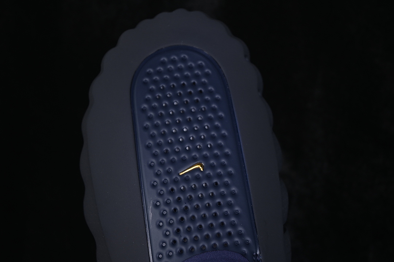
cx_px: 197
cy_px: 131
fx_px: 821
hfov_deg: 27.0
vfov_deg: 18.2
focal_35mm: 75
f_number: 6.3
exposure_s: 1/60
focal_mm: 50
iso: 160
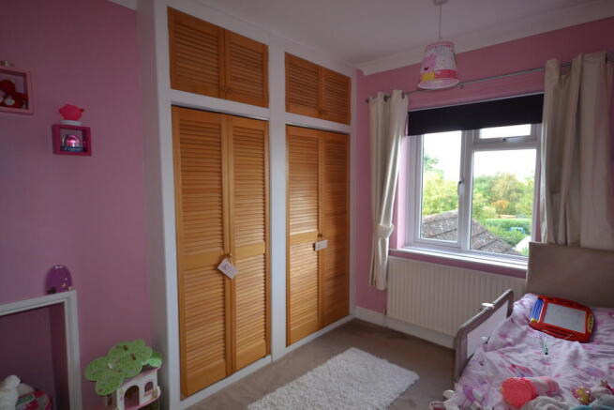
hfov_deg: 85.4
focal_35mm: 20
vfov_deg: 63.2
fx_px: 333
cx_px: 307
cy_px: 205
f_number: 4.5
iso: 450
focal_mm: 13
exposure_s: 1/60
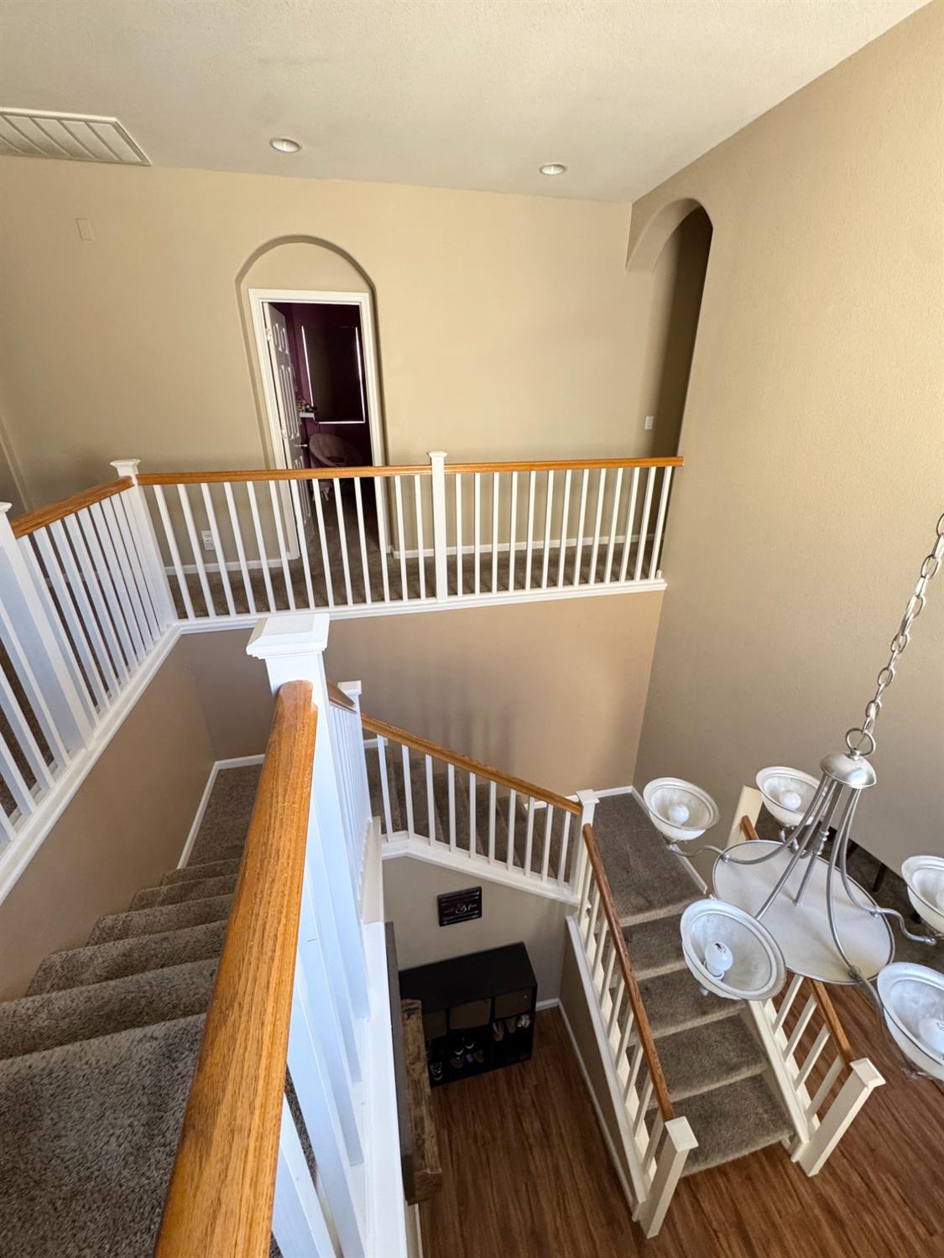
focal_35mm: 14
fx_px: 509
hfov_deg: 85.7
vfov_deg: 102.1
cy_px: 629
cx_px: 472
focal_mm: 2.22
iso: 250
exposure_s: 1/120
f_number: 2.2
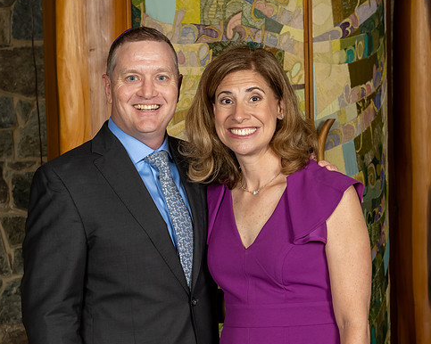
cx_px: 211
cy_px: 182
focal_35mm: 107
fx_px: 1364
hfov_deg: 18.0
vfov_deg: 14.4
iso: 640
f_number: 7.1
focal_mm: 52
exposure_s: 1/200
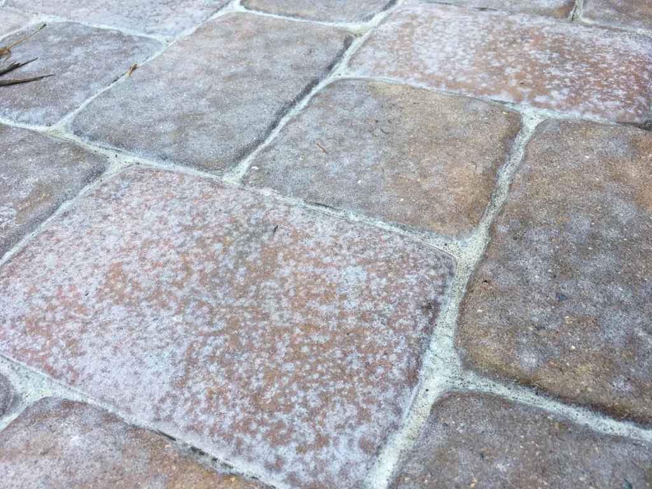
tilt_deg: -45.2
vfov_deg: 48.2
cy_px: 244
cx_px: 326
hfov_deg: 61.7
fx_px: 546
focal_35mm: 29
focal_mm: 4.15
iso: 25
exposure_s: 1/398
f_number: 2.2
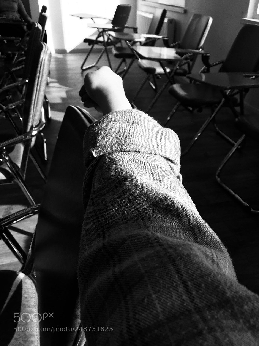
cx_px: 130
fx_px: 289
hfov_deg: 48.2
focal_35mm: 29
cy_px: 173
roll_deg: +0.1
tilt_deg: -30.1
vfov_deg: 61.7
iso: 32
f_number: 2.2
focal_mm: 4.15
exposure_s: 1/476
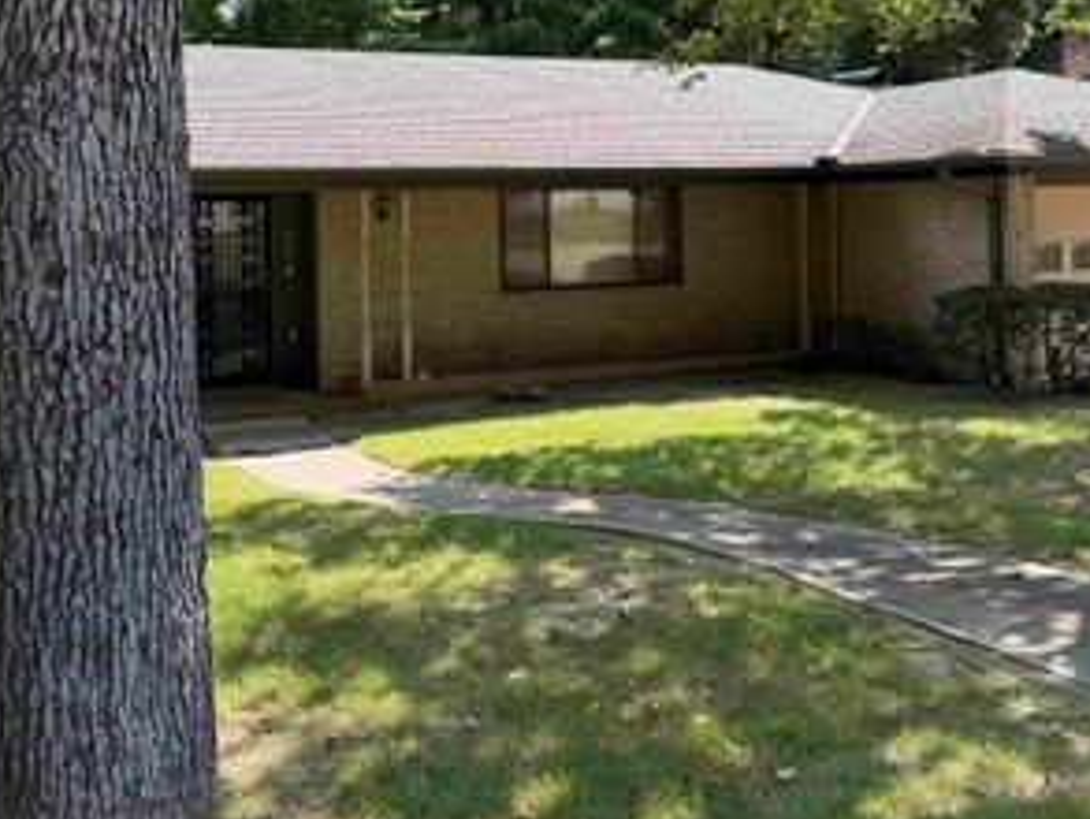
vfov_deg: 34.3
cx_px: 517
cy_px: 184
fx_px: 1292
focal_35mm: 41
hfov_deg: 45.7
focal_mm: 6.76
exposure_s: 1/1018
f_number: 1.78
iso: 80
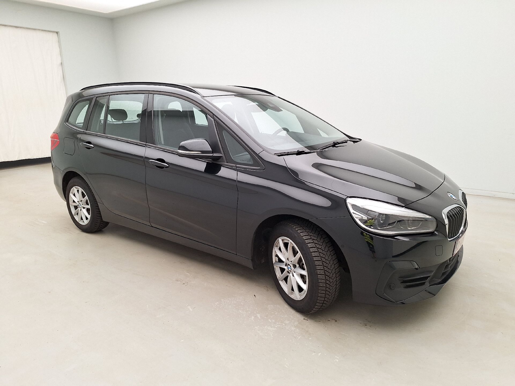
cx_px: 258
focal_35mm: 23
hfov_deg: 73.9
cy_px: 193
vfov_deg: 58.9
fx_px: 342
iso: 64
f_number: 1.8
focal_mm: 5.54
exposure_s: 1/100
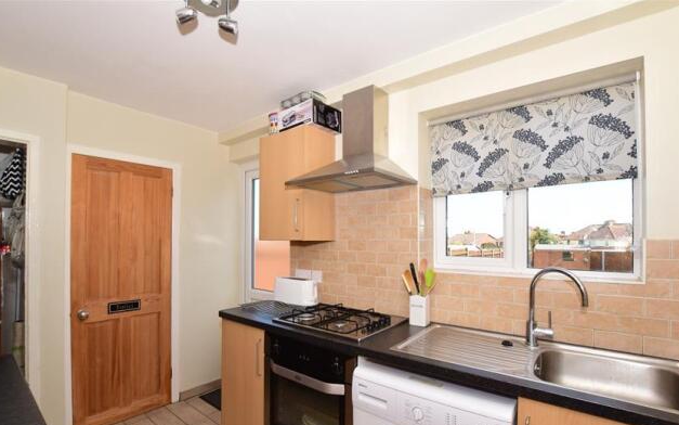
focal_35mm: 16
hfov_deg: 97.8
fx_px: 296
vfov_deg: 71.0
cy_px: 236
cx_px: 331
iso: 400
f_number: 10
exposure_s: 1/200
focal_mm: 10
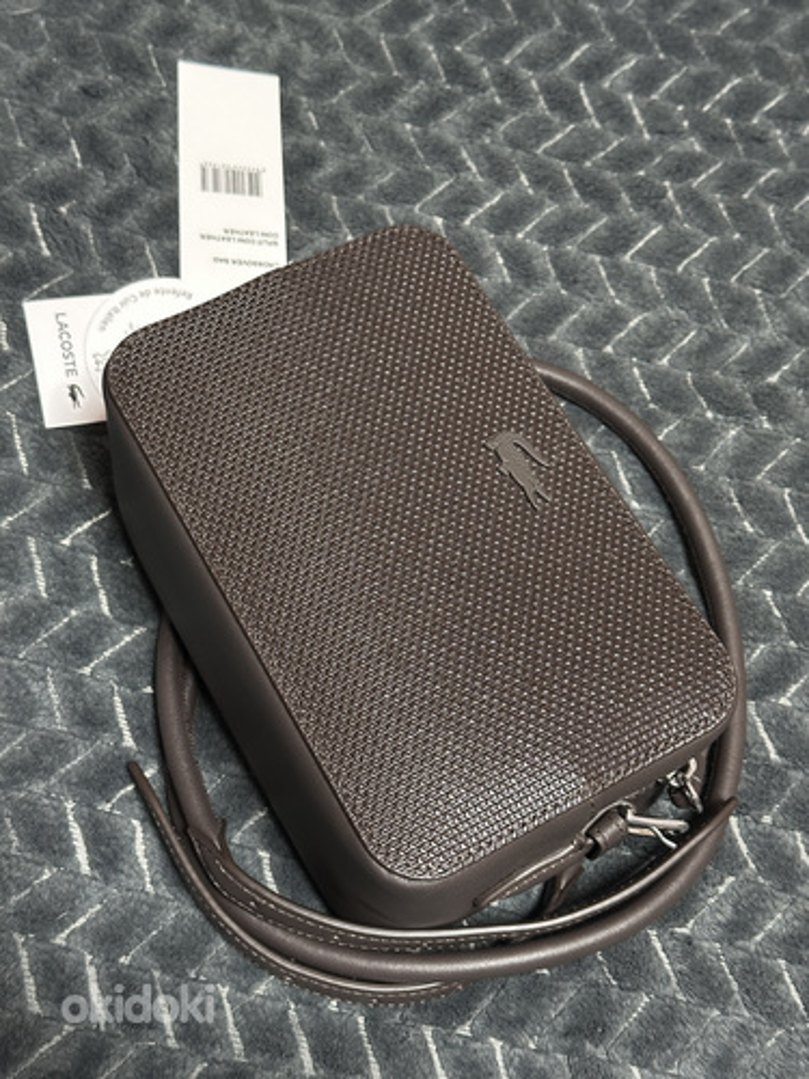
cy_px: 540
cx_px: 404
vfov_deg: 39.7
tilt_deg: -63.4
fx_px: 1496
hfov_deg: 30.3
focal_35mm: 48
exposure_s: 1/40
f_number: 1.78
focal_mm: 6.86
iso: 400
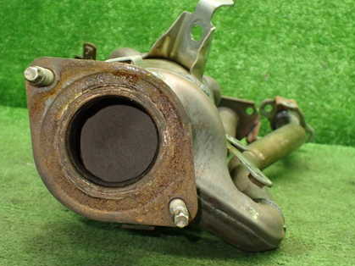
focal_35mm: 43
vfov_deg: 33.6
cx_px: 153
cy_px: 123
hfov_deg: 43.8
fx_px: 441
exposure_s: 1/80
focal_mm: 5.4
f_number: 2.3
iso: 800
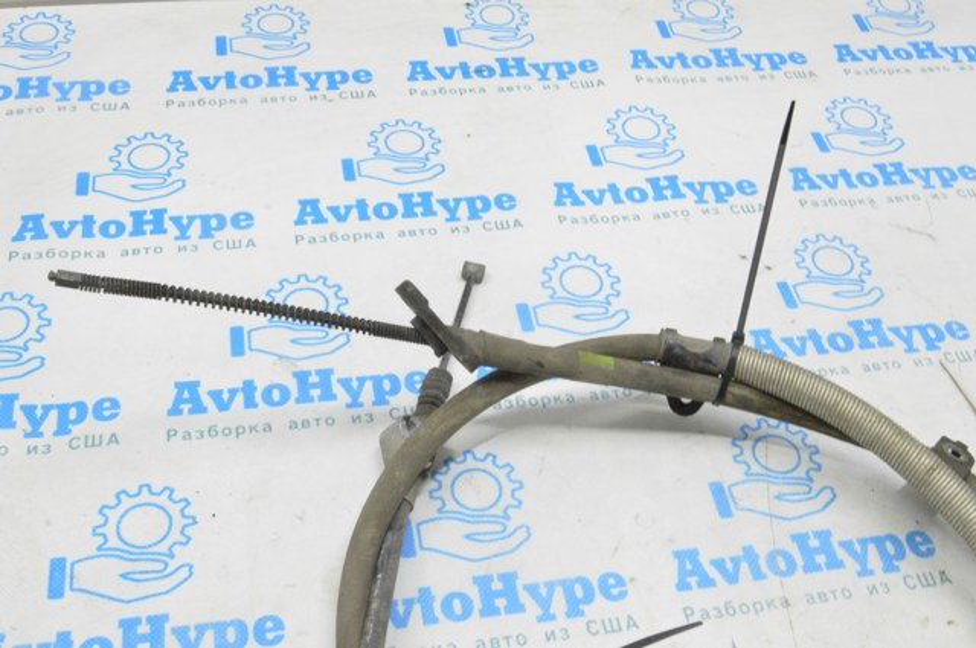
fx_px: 1137
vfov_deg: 31.8
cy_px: 324
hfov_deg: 46.5
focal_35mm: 42
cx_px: 488
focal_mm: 28
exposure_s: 1/15
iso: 6400
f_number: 20
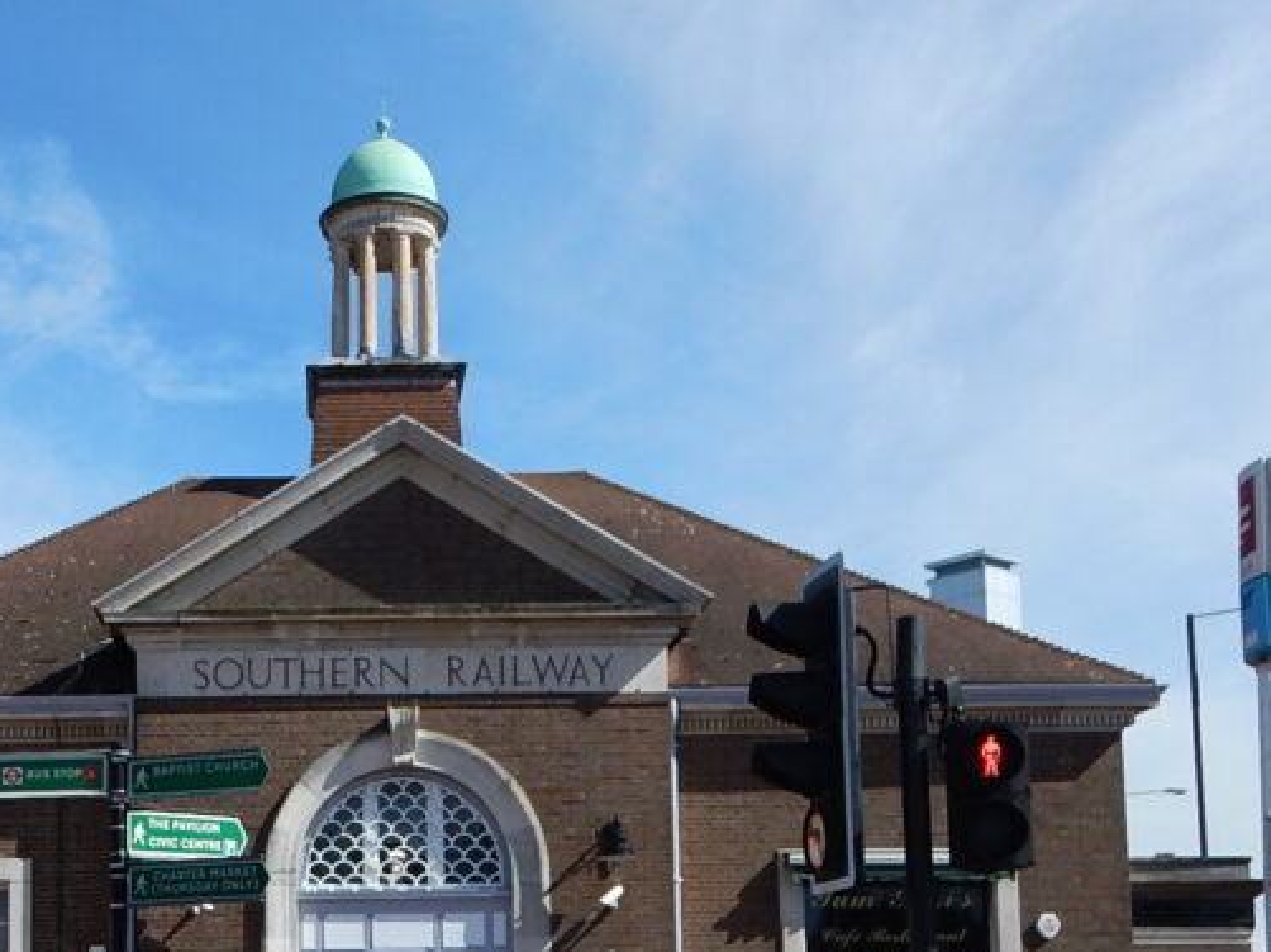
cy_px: 868
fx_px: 1798
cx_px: 339
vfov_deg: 28.4
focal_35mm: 49
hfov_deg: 38.1
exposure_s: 1/1000
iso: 125
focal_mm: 4.3
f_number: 4.1
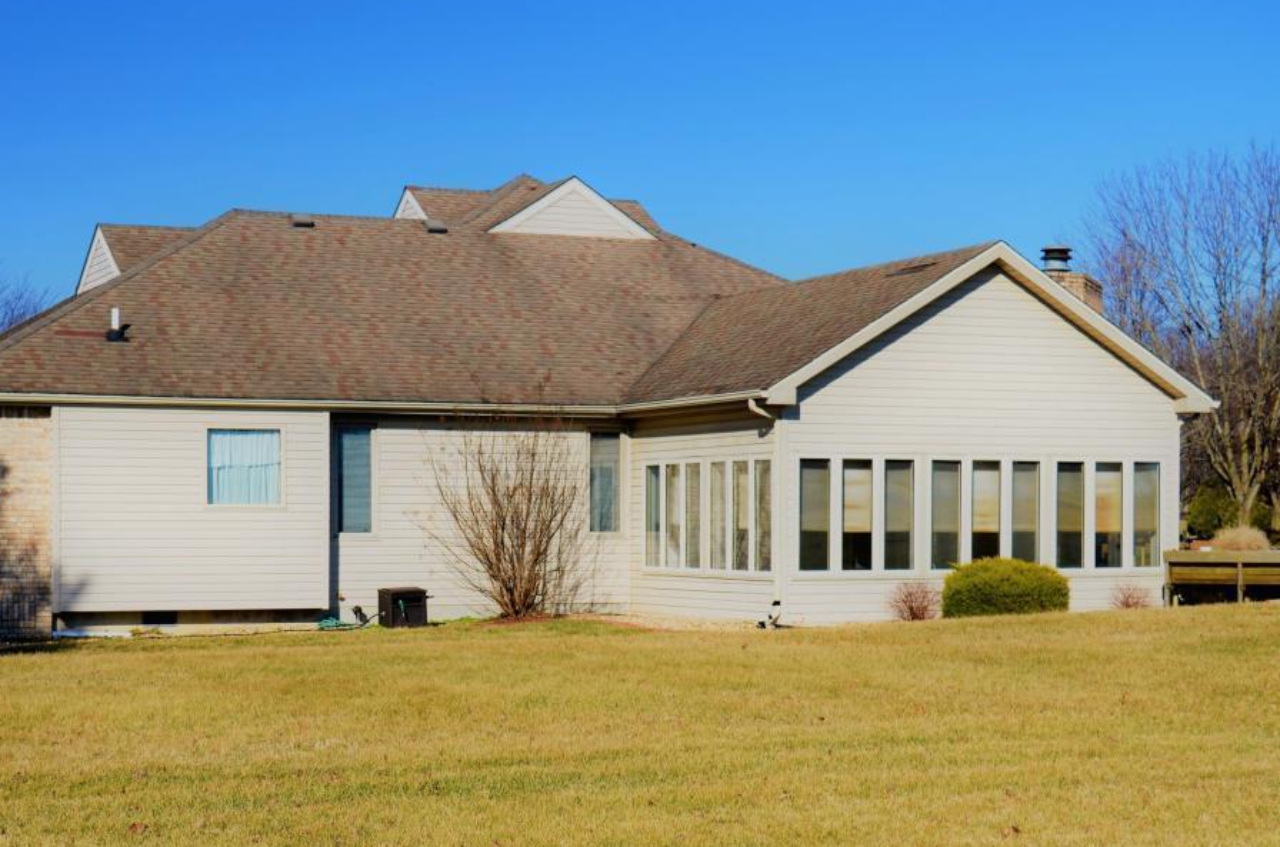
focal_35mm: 66
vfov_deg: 20.5
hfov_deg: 30.5
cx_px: 496
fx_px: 2341
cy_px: 531
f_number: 6.3
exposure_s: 1/320
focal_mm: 34
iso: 100
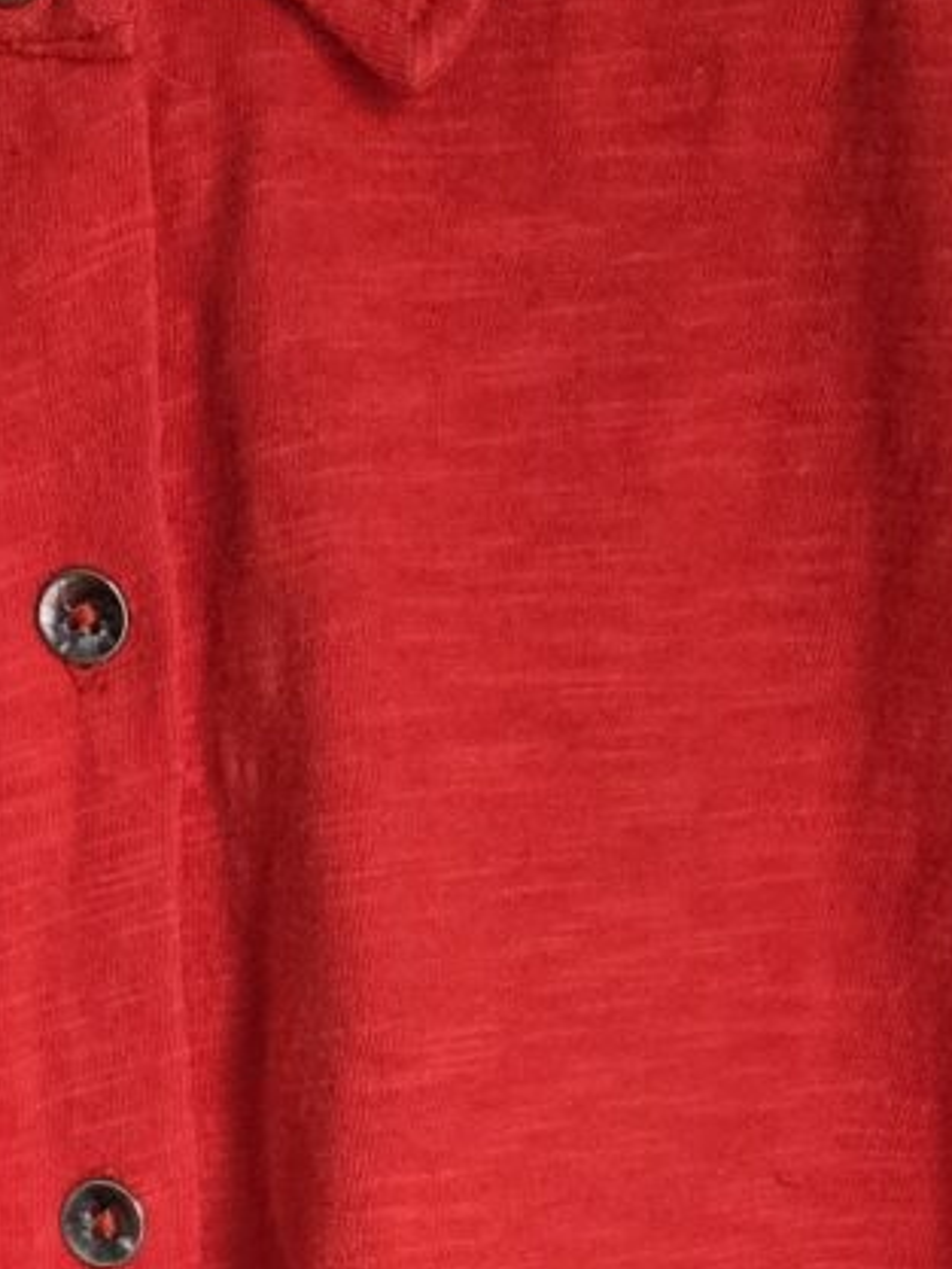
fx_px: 4141
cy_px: 1811
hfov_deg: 13.1
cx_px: 207
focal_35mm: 113
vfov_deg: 16.2
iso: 640
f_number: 1.8
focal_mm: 5.4
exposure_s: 1/120
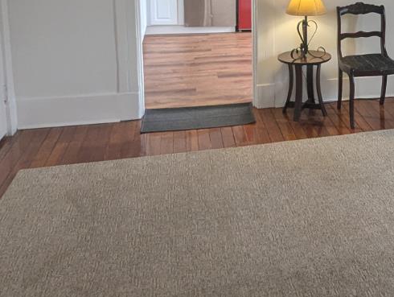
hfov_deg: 34.2
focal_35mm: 49
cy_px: 22
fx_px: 559
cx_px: 422
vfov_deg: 28.4
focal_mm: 2.35
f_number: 2.2
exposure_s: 1/120
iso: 75
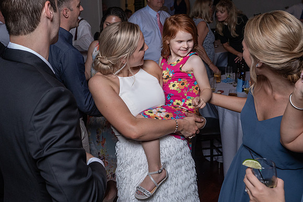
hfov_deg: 42.6
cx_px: 108
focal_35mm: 46
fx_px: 385
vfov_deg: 29.4
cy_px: 84
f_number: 5.6
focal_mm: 35
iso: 2000
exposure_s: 1/200
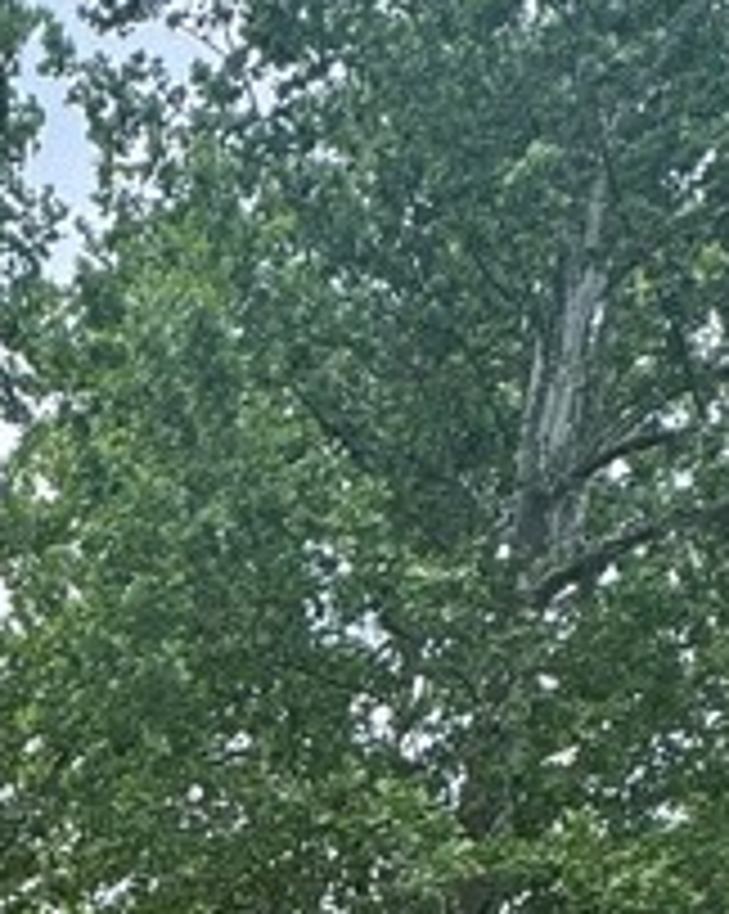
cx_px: -81
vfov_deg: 19.0
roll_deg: -0.3
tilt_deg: -15.1
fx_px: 1864
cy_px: 1751
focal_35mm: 69
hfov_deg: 21.0
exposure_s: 1/565
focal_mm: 2.22
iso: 40
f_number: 2.2
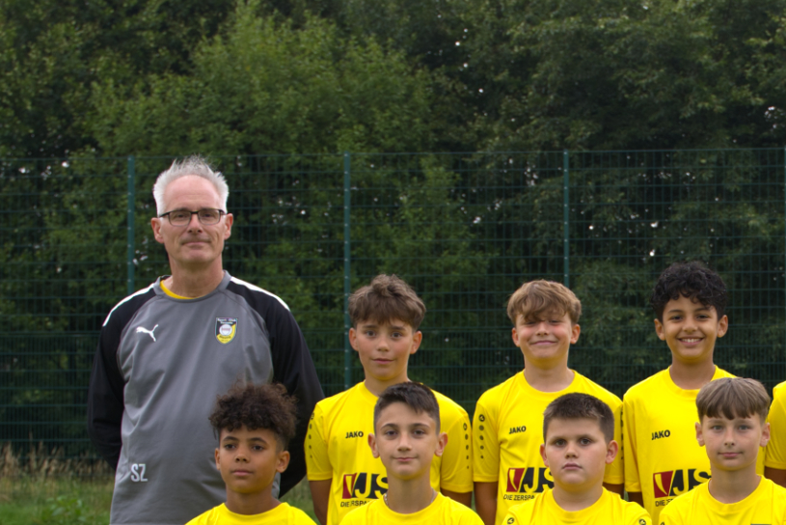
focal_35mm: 81
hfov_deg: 23.8
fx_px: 1769
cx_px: 812
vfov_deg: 16.5
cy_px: 532
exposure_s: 1/90
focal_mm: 33
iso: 125
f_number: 4
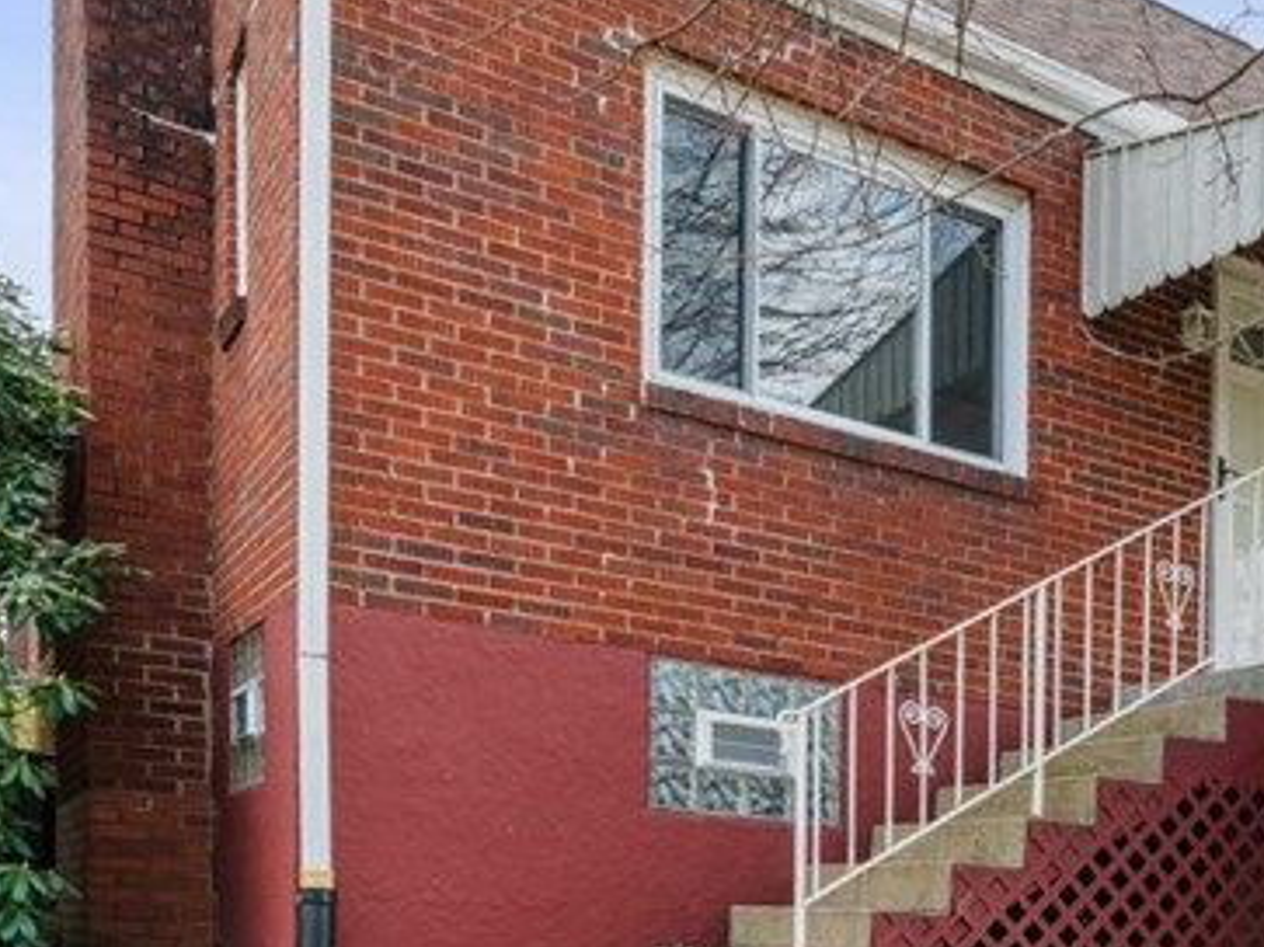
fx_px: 1679
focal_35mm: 46
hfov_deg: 37.4
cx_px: 1233
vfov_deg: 31.4
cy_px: 379
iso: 400
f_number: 8
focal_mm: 16
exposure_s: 1/90
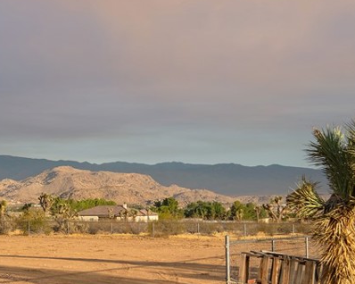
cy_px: 178
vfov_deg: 17.6
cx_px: 69
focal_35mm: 87
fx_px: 914
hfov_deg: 21.7
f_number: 7.1
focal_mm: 24
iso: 160
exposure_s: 1/400
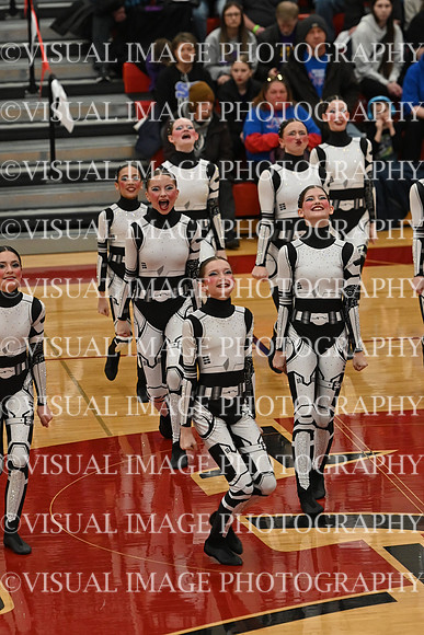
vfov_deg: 10.2
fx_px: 3566
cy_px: 318
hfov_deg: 6.8
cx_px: 212
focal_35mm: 202
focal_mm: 135
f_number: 4
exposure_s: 1/400
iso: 3200
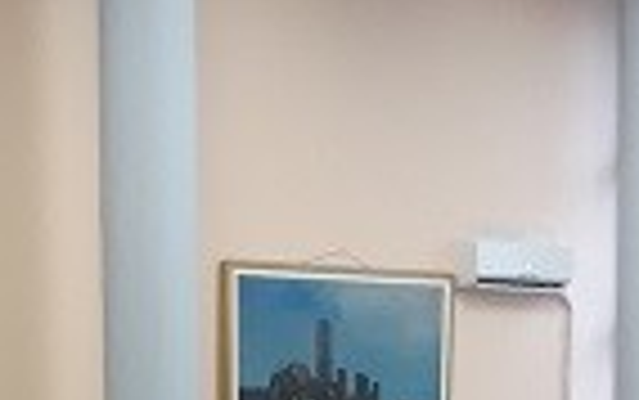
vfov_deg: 10.4
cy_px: 643
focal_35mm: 121
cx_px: 220
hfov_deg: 17.2
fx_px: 2109
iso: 125
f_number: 1.7
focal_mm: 3.71
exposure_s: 1/50
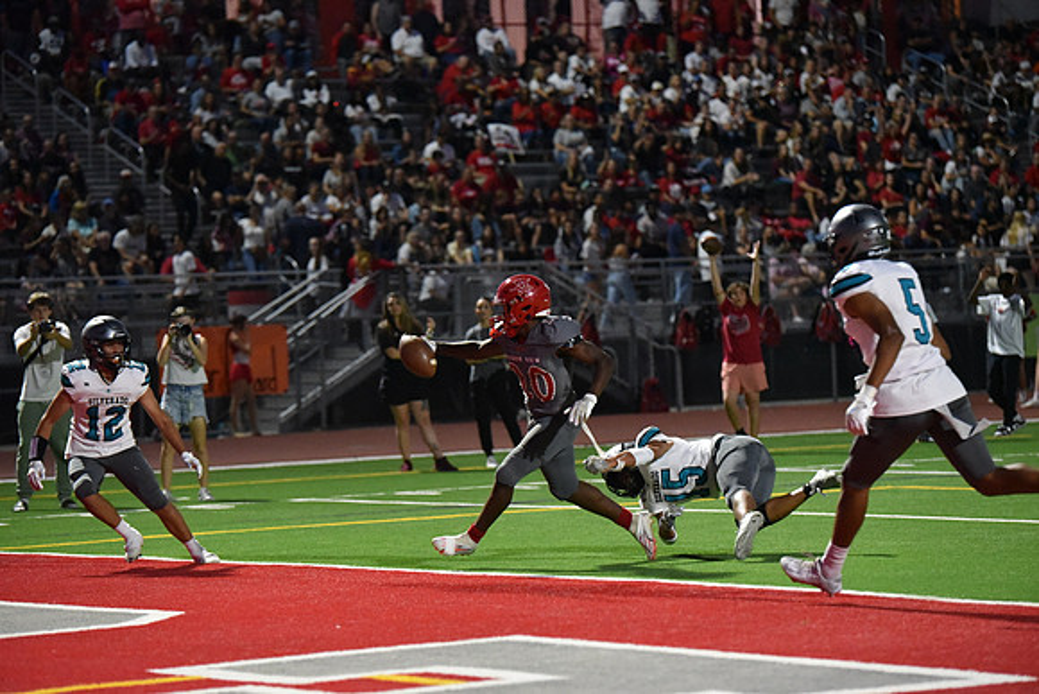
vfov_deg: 9.5
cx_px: 520
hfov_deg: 14.2
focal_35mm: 145
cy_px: 347
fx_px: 4186
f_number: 2.8
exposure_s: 1/1000
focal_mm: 145
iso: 10000
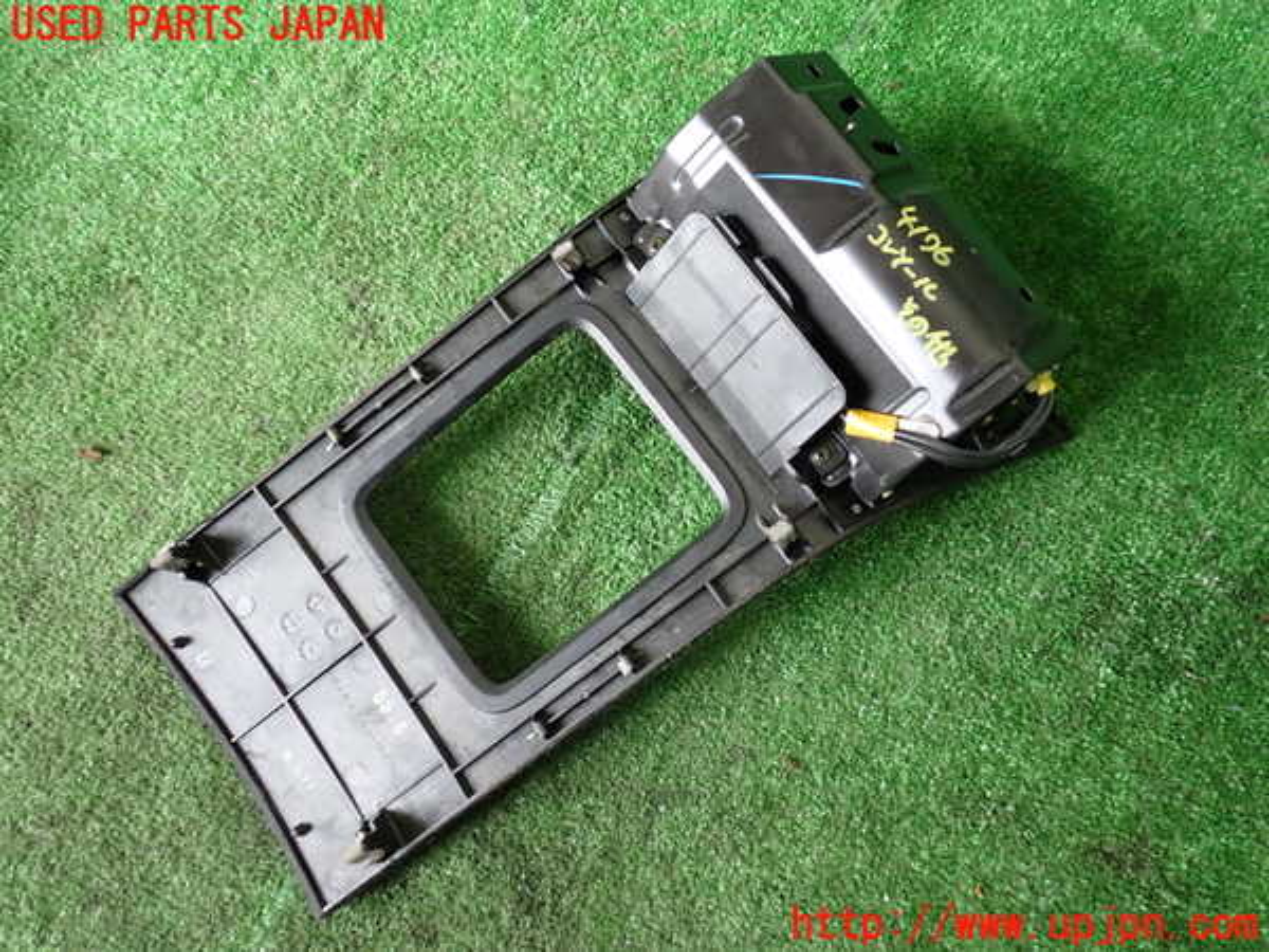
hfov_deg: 60.0
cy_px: 476
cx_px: 634
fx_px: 1100
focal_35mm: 30
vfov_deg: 46.8
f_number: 2.3
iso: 200
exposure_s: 1/50
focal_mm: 5.4
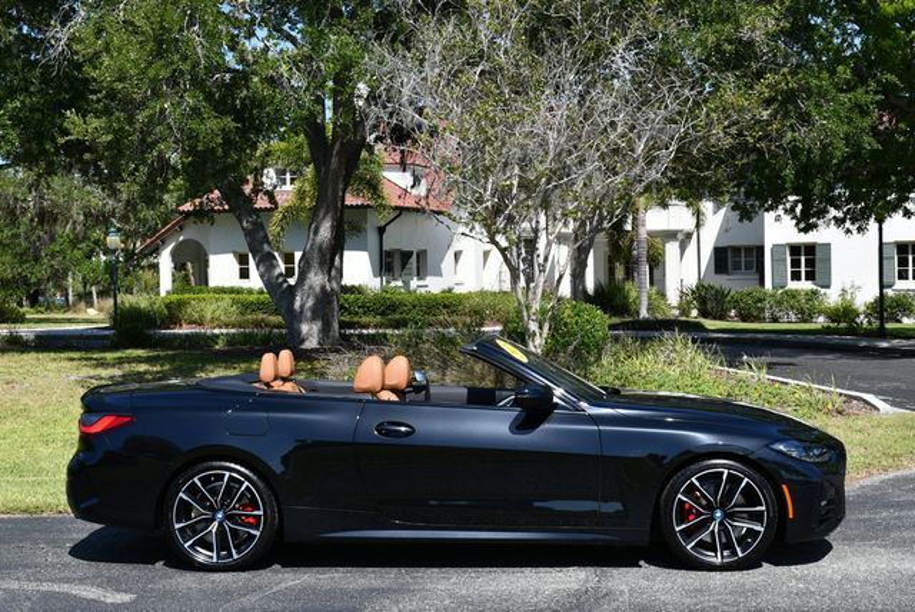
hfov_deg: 34.5
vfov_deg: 23.4
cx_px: 458
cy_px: 306
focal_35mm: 58
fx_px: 1475
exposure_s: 1/250
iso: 110
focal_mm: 29
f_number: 8
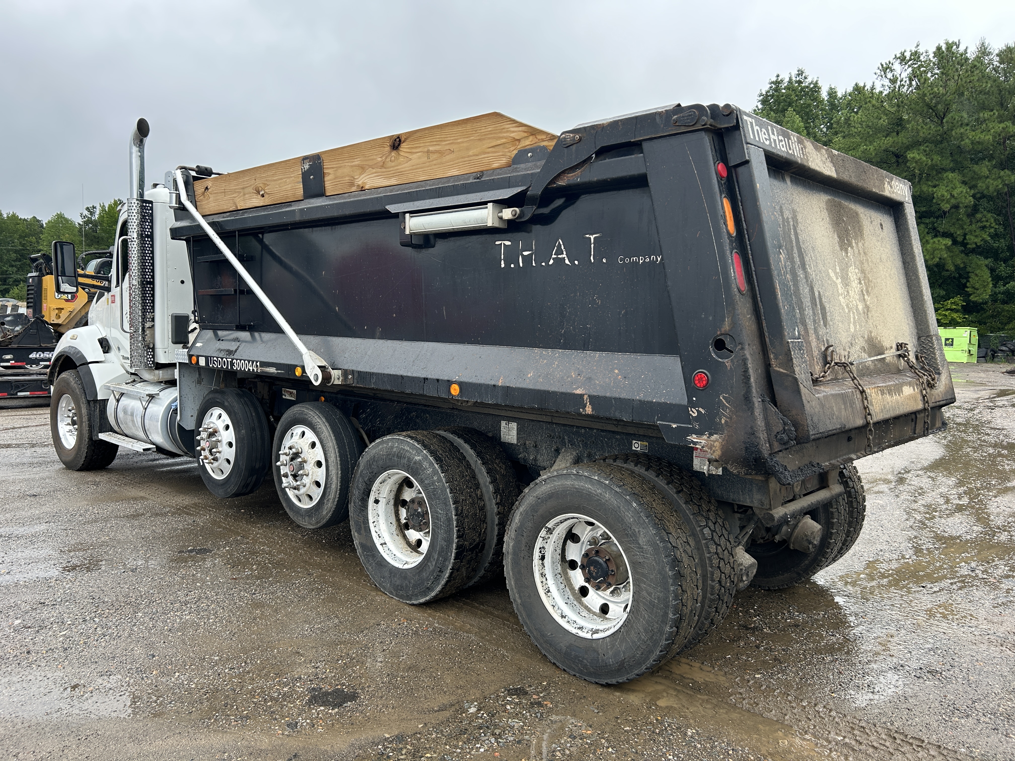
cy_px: 380
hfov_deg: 67.3
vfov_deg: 53.1
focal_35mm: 26
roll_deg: -0.5
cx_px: 508
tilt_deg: -4.2
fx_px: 762
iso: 50
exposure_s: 1/493
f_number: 1.5
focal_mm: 5.7
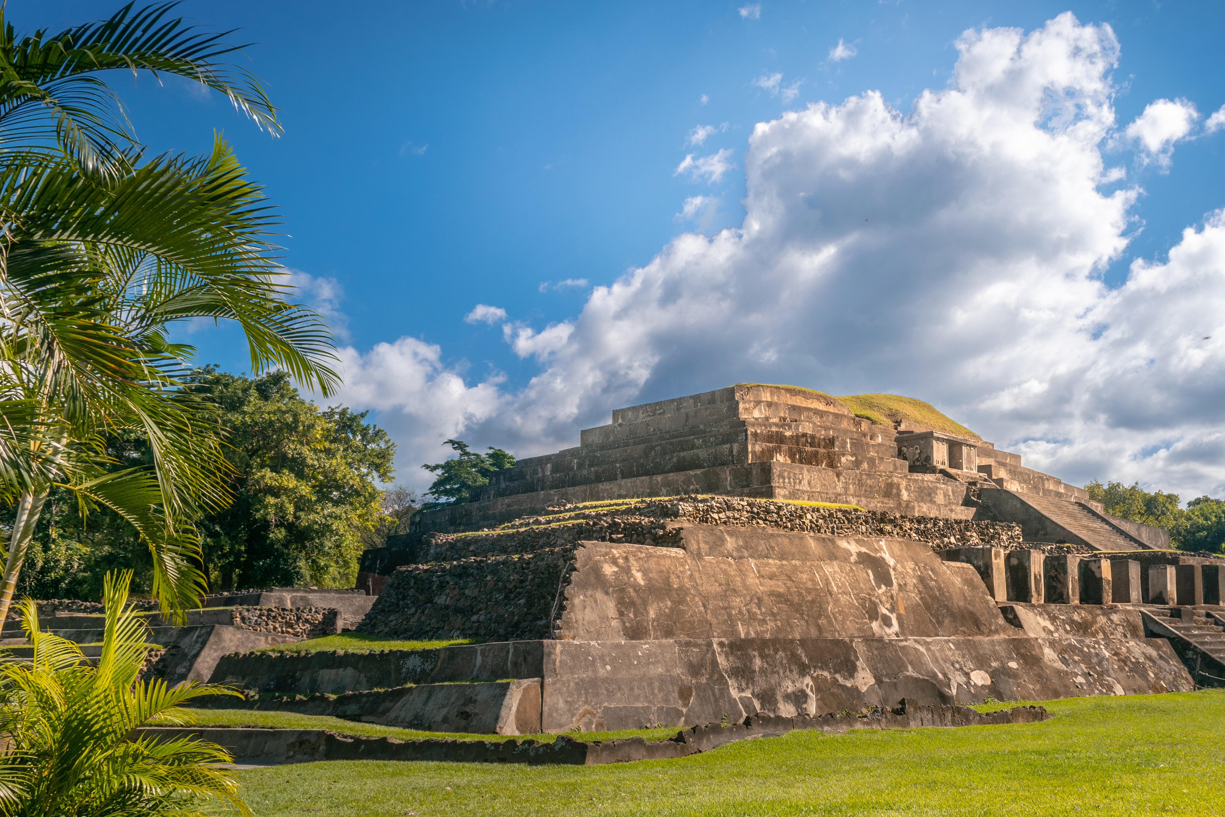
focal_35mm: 38
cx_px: 840
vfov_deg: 34.9
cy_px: 515
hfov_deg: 49.6
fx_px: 1293
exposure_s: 1/640
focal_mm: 18
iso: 100
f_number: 8
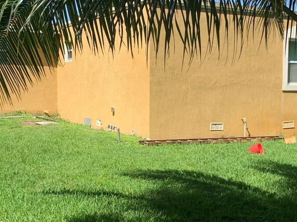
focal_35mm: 62
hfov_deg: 31.2
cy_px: 127
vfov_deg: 23.6
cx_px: 135
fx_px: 532
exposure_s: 1/1266
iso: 25
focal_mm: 4.25
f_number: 1.8
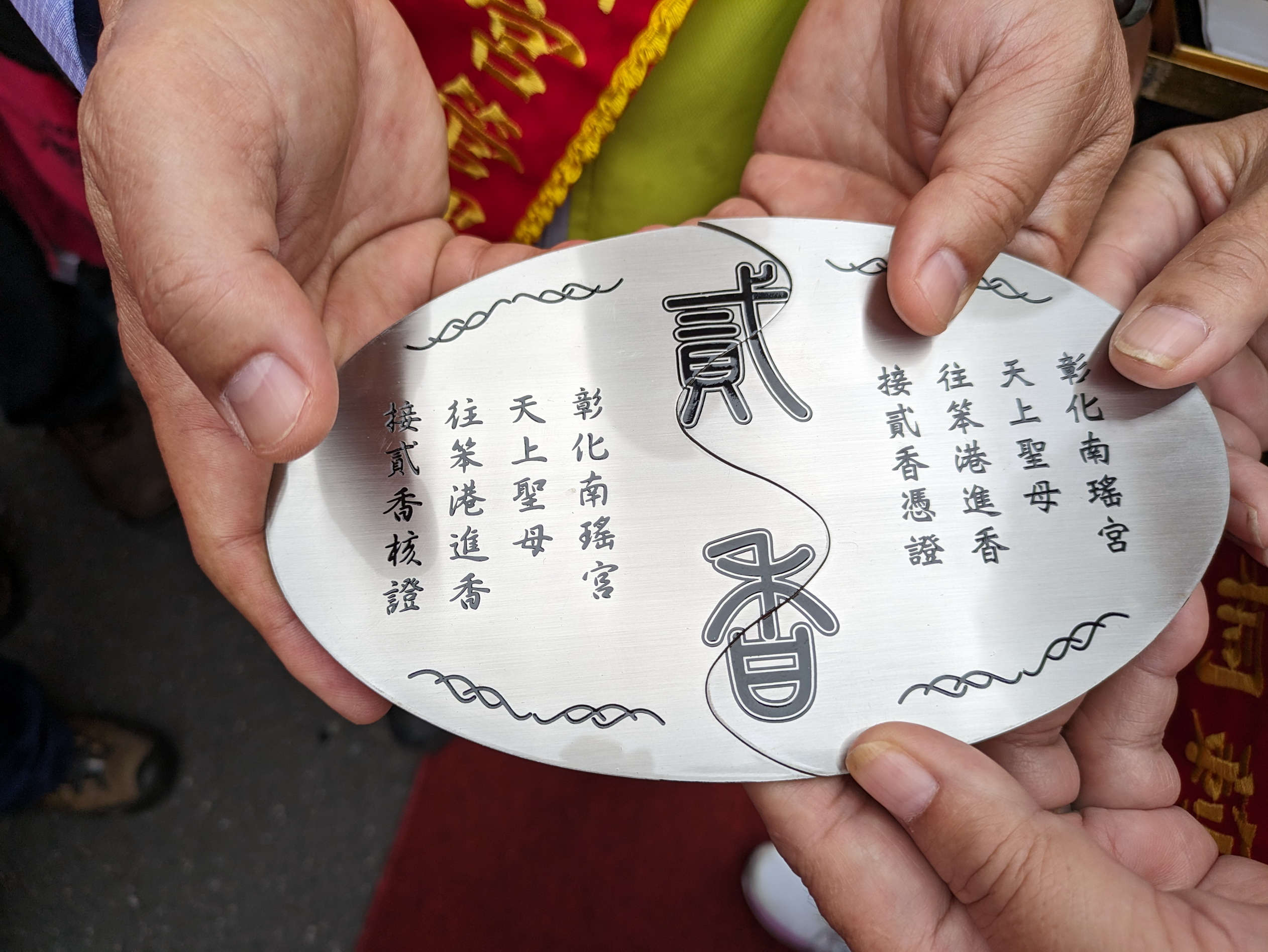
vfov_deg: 54.9
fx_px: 916
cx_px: 634
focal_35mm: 25
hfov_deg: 69.4
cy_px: 476
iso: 65
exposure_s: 1/234
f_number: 1.89
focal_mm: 5.43
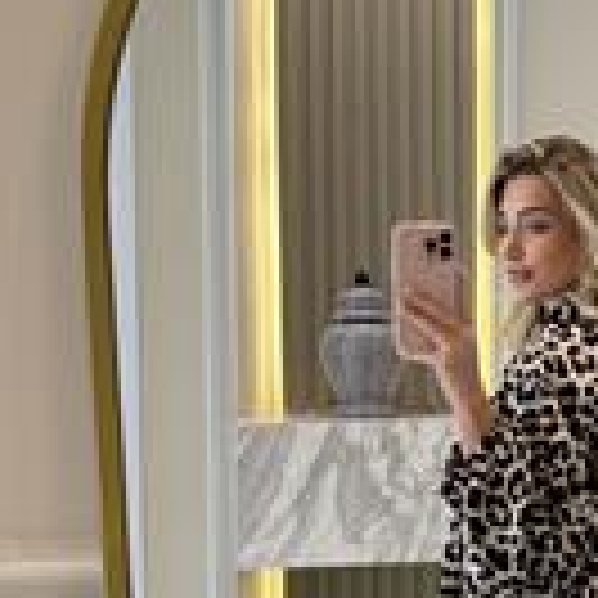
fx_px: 1251
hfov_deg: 25.0
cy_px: 499
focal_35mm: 64
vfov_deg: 26.3
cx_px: 661
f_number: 1.78
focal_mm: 6.76
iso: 125
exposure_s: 1/50
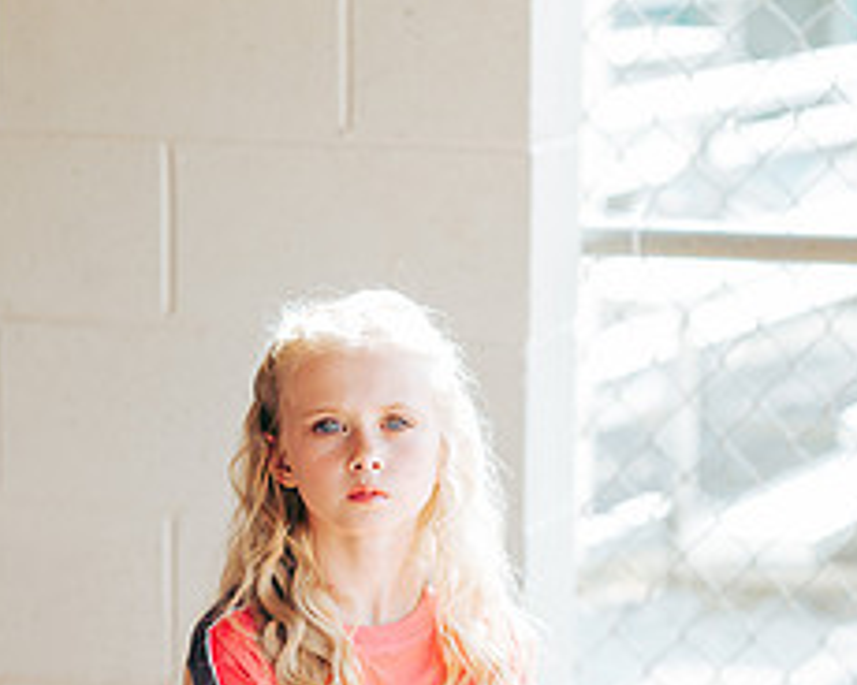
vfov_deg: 9.8
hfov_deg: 12.4
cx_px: 391
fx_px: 3957
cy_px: 644
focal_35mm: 156
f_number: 2.8
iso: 160
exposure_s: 1/320
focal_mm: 85
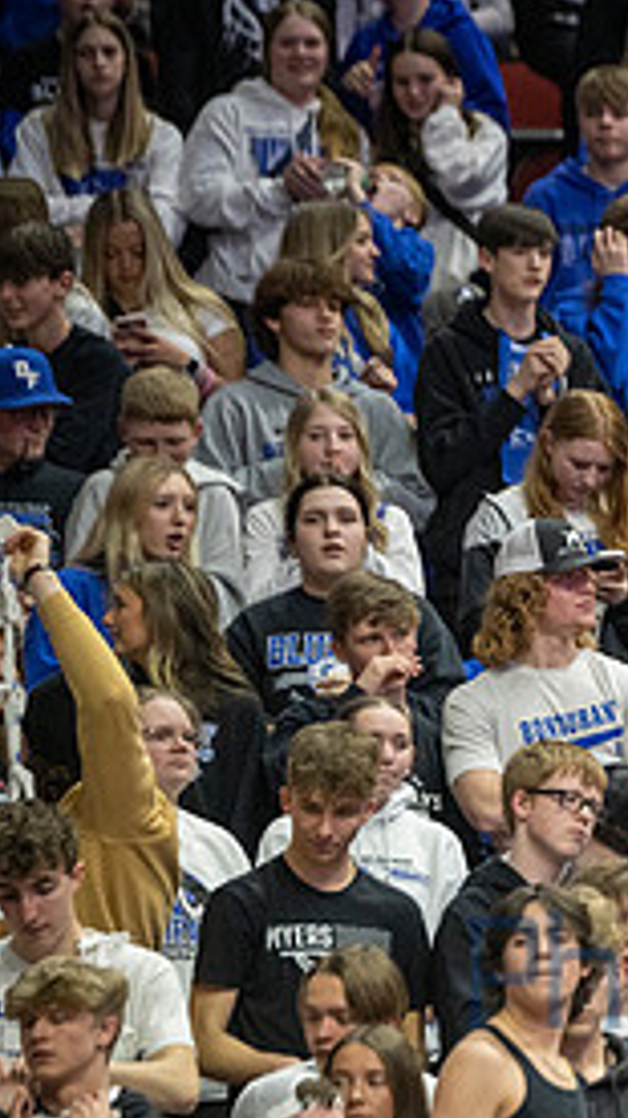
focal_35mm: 441
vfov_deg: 4.9
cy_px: 642
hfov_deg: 2.7
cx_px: 1057
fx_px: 13071
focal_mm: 200
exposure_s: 1/500
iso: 2500
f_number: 2.8
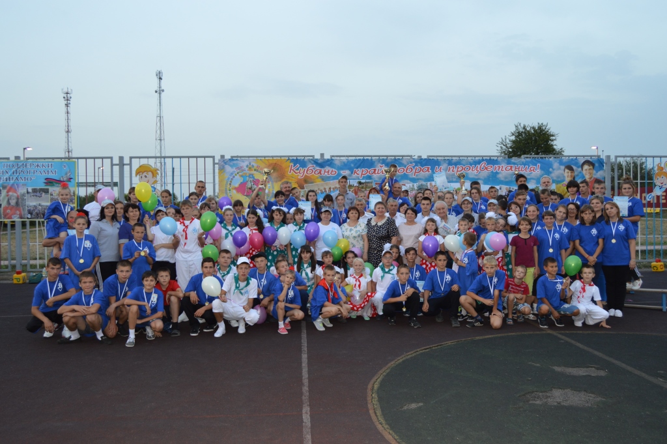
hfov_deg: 64.6
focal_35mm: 28
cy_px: 222
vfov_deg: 45.6
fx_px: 528
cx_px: 334
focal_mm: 19
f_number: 4
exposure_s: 1/60
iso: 400
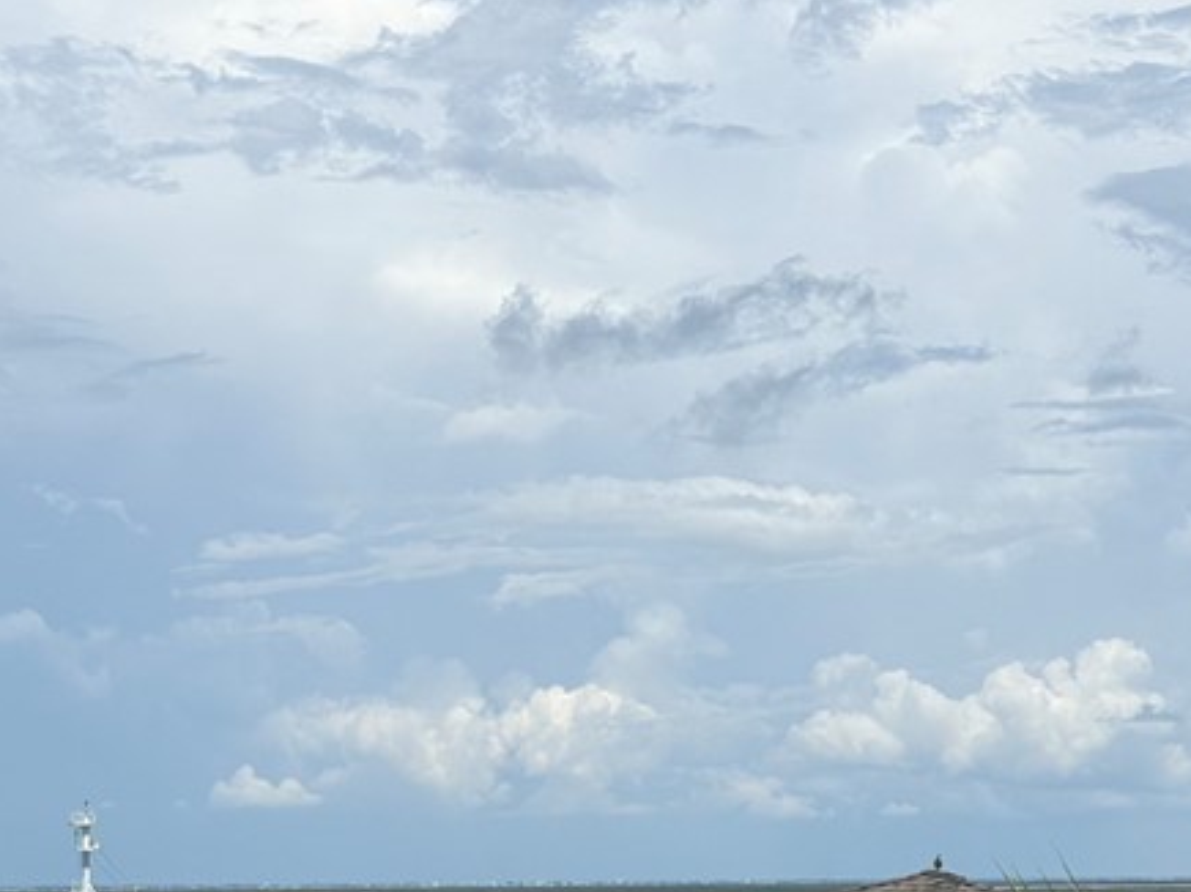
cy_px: 1004
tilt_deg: -2.2
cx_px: 301
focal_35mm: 113
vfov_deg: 12.8
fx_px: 3887
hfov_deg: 17.3
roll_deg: +0.6
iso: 64
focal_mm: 6.76
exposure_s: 1/9901
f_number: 1.78
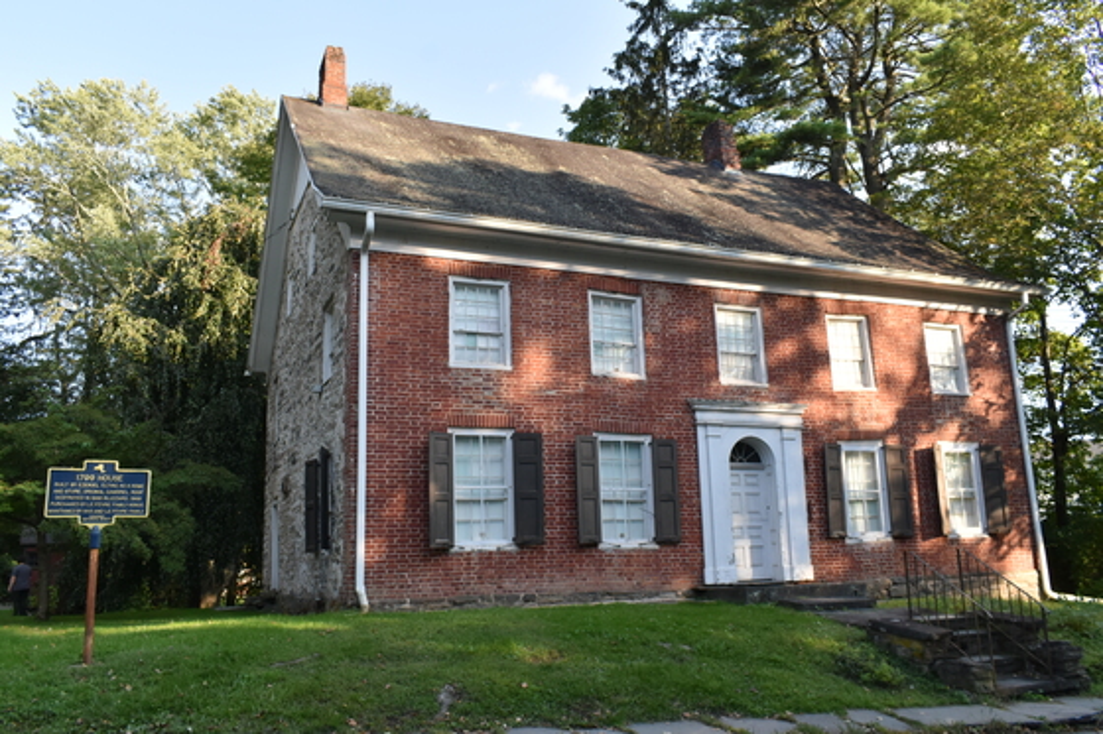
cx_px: 552
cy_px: 367
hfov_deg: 61.9
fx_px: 919
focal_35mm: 30
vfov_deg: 43.6
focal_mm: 20
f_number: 7.1
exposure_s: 1/200
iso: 400
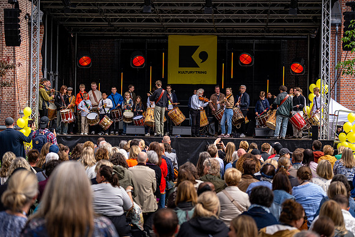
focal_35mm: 70
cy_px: 118
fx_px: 690
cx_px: 178
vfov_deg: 19.5
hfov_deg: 28.8
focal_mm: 70
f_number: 2.8
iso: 100
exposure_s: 1/1000
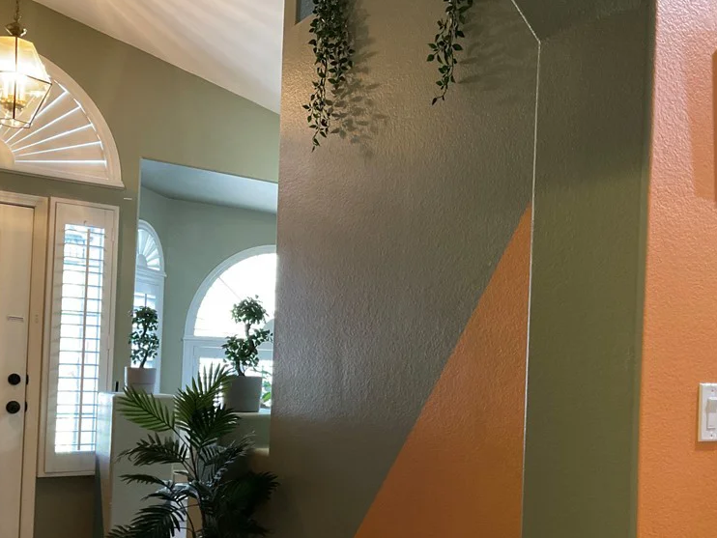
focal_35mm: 40
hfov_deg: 46.1
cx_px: 472
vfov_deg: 35.6
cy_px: 363
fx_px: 829
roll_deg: -2.3
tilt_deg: +0.0
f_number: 1.8
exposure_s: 1/40
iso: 250
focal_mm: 3
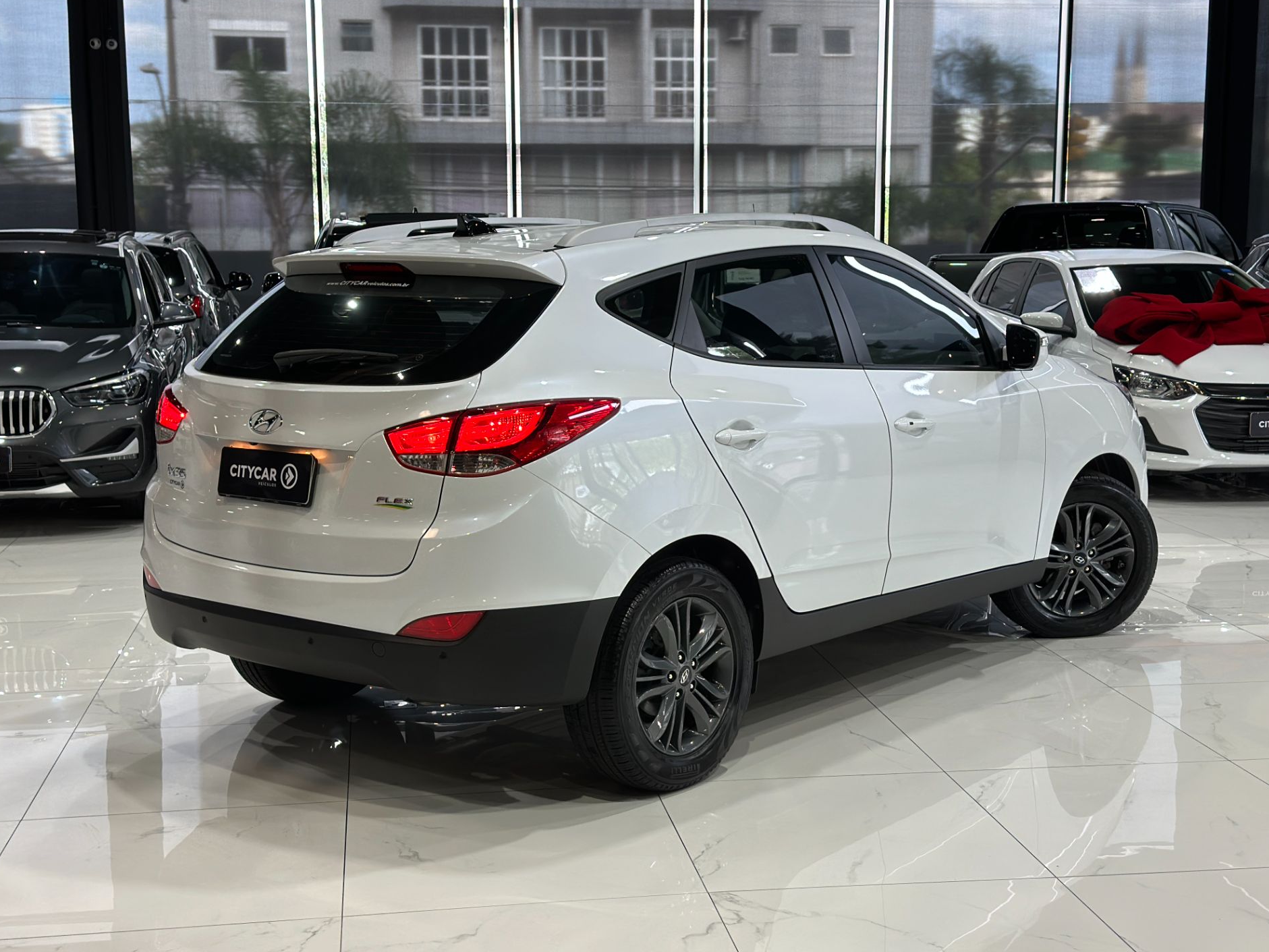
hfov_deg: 38.9
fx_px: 1796
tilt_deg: -8.7
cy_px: 477
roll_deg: +0.5
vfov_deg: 29.7
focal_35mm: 49
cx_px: 629
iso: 100
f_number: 1.78
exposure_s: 1/120
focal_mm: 6.86
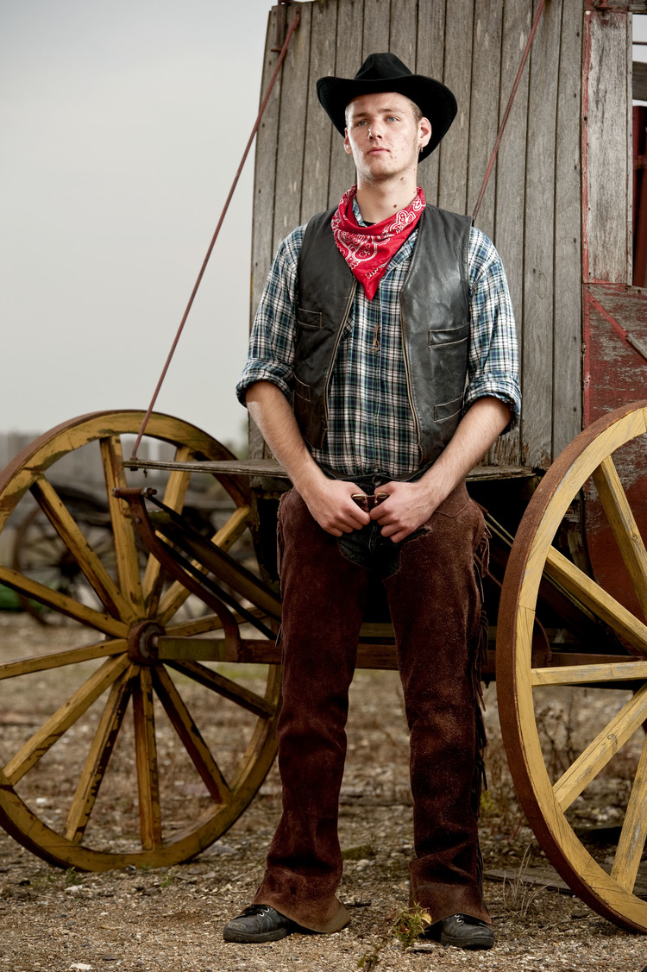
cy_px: 486
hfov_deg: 10.1
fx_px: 3644
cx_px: 324
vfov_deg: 15.2
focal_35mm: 135
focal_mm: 135
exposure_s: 1/250
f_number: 5.6
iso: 200
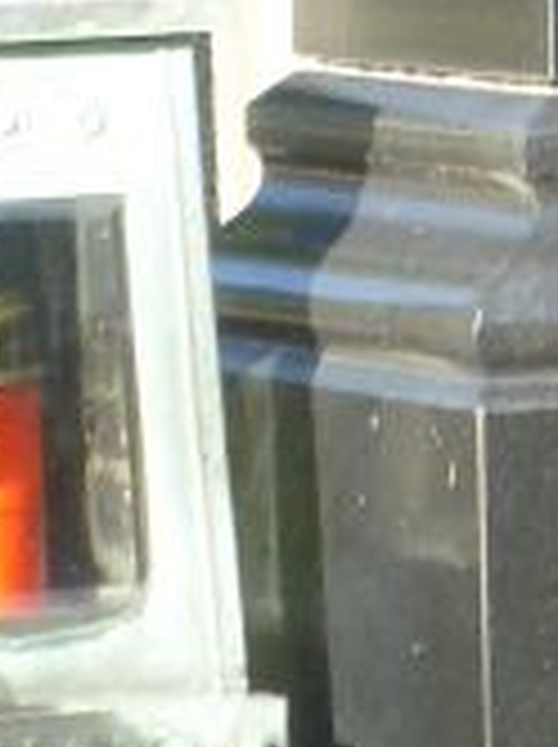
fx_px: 10386
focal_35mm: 482
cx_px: 904
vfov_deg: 4.1
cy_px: -709
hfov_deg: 3.1
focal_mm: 13.3
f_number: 5
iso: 320
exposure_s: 1/250
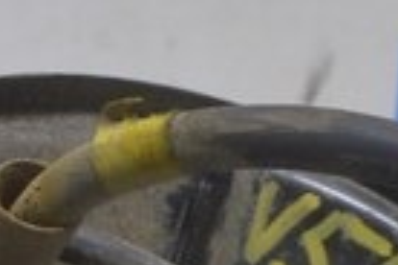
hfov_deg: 7.6
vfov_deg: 5.0
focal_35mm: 267
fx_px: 2952
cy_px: 678
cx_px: -190
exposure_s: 1/20
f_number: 5.6
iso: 400
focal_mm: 24
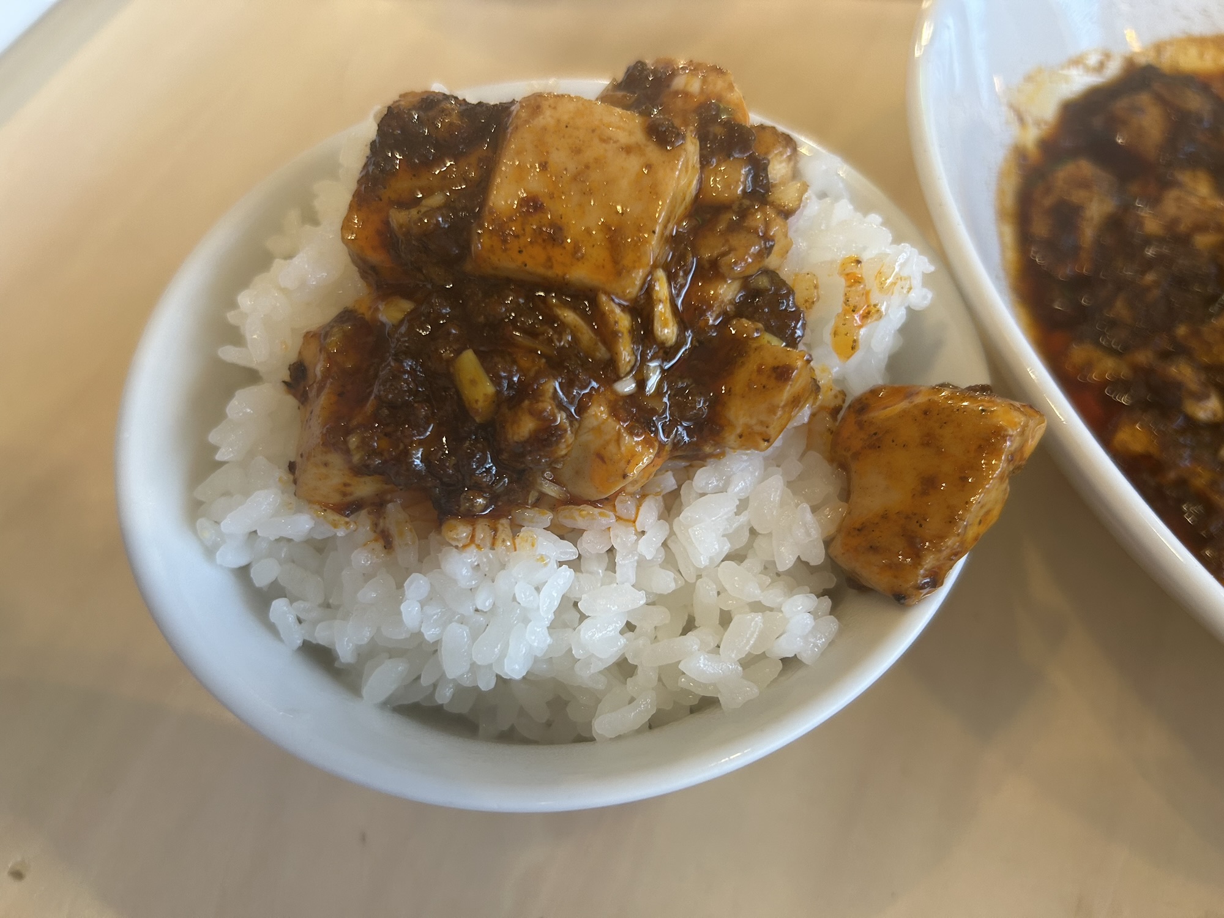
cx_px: 612
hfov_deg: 67.3
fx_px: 919
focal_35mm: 26
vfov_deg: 53.1
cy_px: 459
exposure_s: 1/83
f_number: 1.5
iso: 125
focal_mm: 5.7
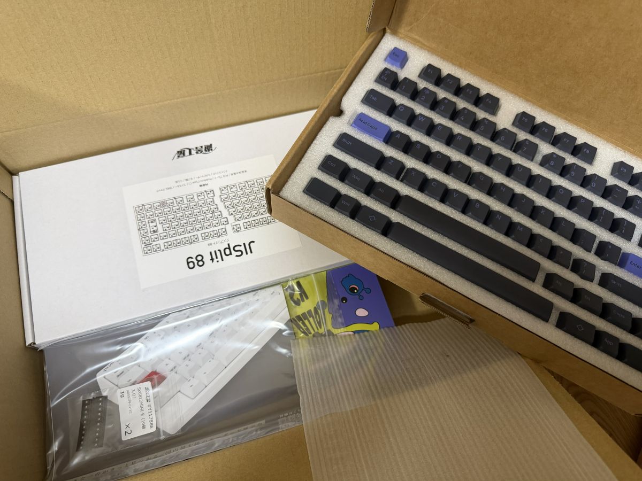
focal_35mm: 24
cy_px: 240
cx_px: 321
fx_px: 445
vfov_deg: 56.8
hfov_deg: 71.6
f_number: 1.78
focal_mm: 6.76
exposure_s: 1/60
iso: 250
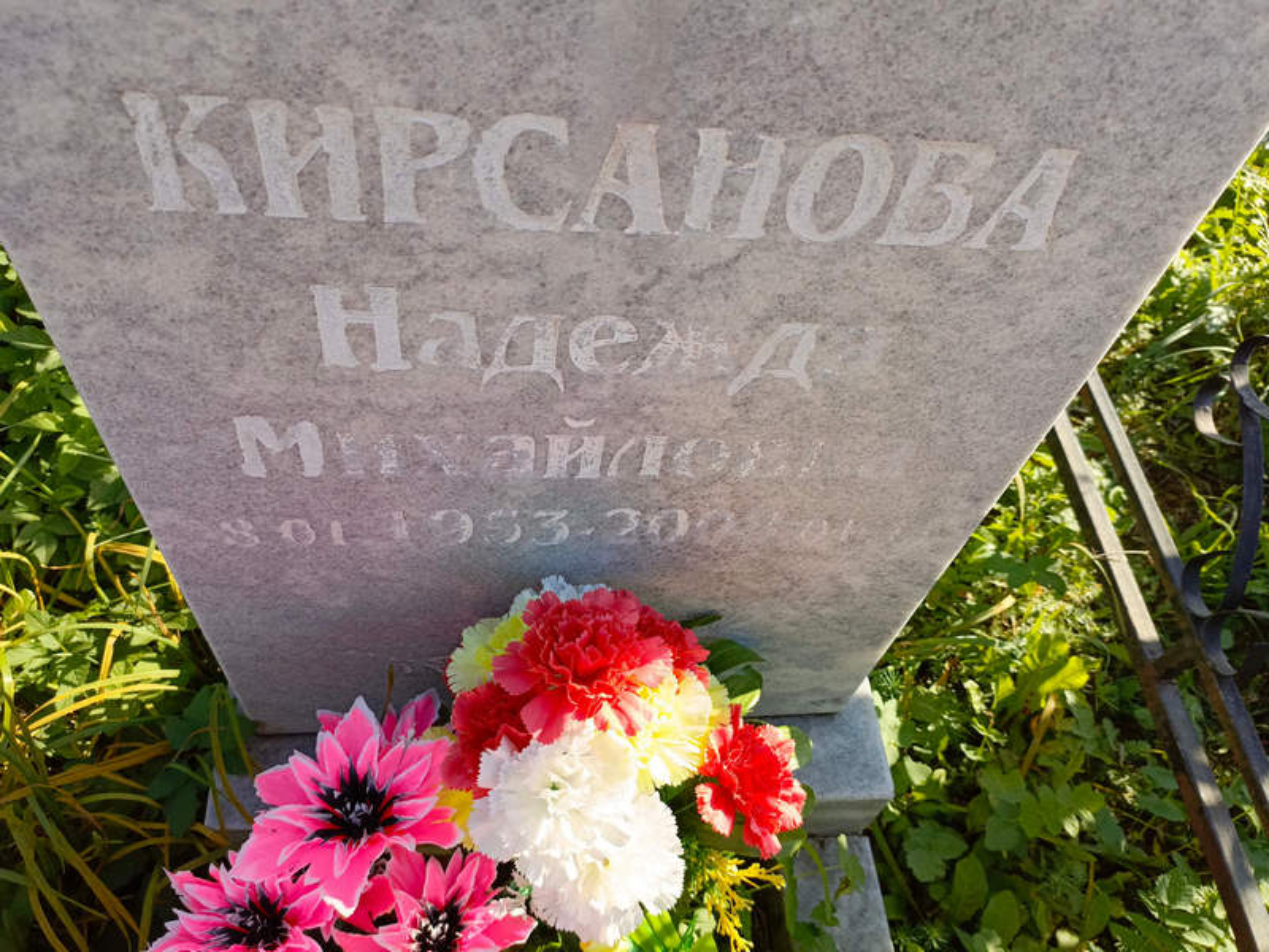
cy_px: 476
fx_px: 916
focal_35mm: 25
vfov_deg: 54.9
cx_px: 634
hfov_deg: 69.4
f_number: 1.69
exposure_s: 1/401
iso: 106
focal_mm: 4.76
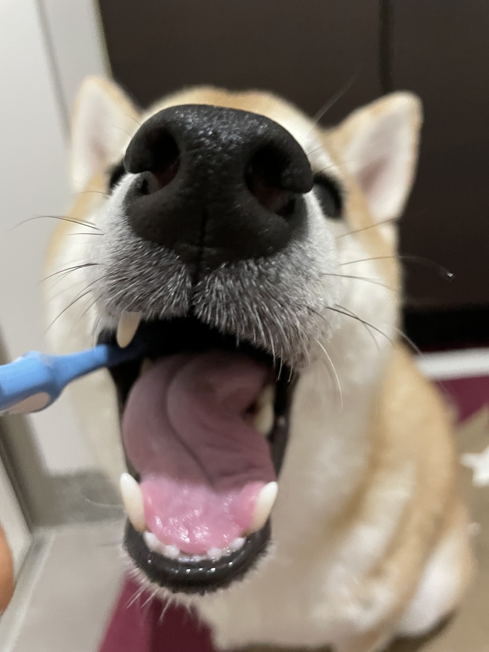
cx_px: 244
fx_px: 490
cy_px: 326
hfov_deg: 53.1
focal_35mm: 26
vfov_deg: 67.3
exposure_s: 1/40
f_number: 1.6
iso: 500
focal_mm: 4.2
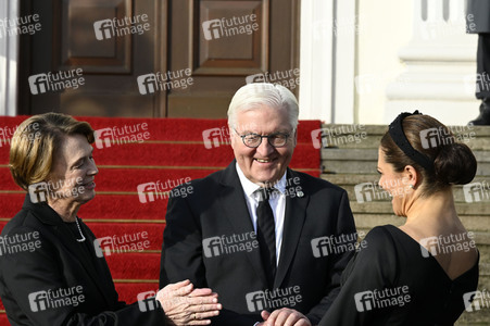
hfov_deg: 11.1
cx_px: 245
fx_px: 2516
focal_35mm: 185
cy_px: 163
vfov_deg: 7.4
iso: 1600
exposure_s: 1/800
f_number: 14
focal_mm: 185
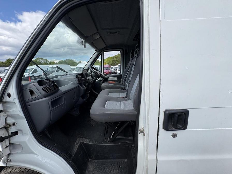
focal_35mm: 14
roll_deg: -5.8
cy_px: 87
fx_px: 94
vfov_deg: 85.7
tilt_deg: -7.5
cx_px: 116
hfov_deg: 102.1
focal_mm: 2.22
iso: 40
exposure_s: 1/1034
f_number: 2.2
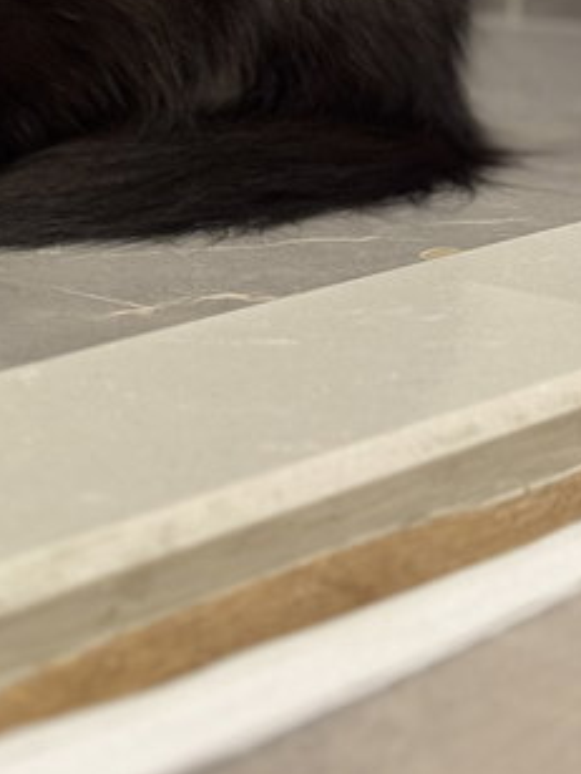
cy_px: 16
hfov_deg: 14.0
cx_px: -25
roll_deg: +0.6
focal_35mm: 104
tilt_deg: -6.5
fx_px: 2327
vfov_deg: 18.4
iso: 500
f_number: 1.78
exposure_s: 1/40
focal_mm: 6.76
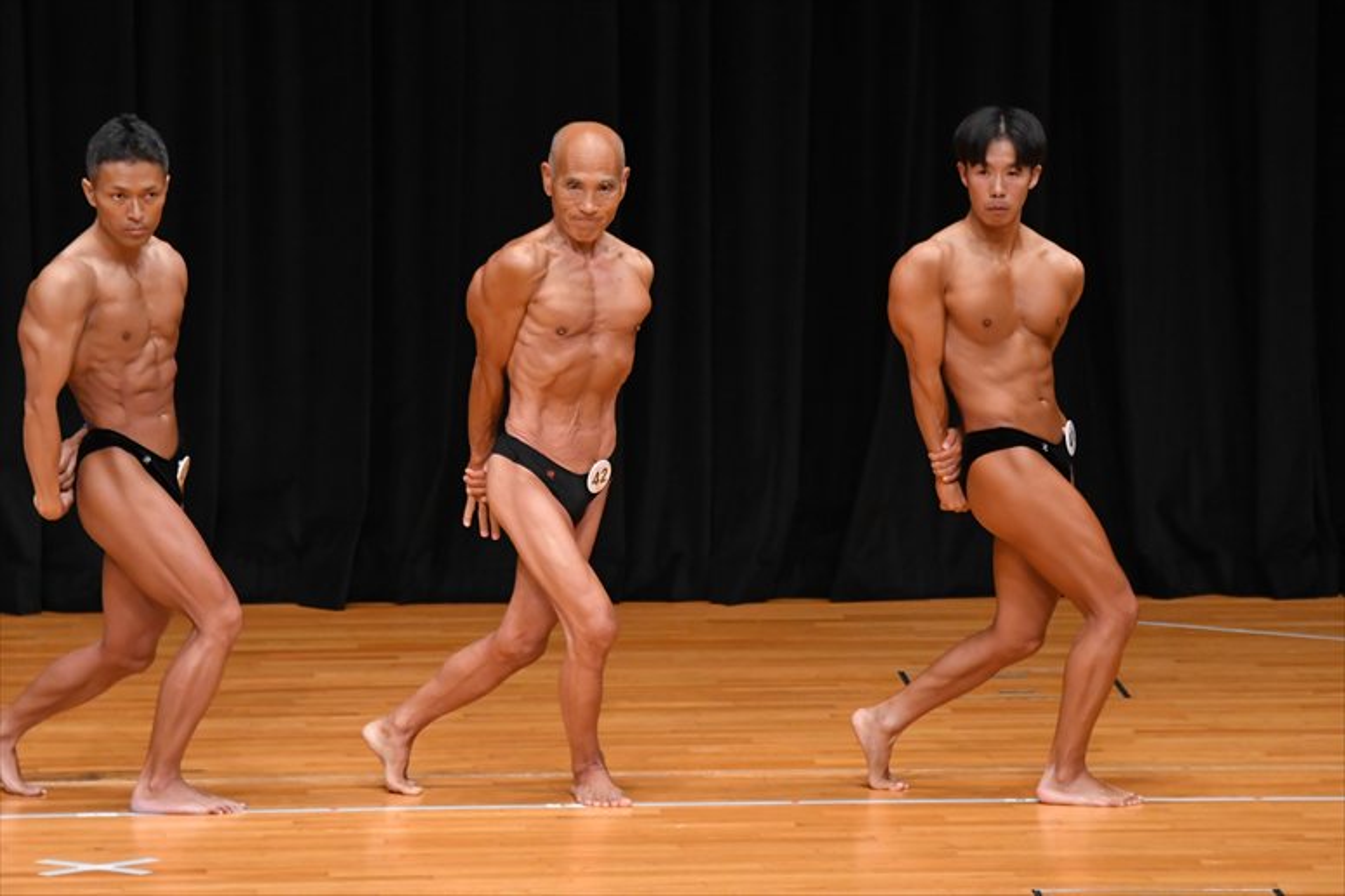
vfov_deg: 4.8
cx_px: 672
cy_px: 448
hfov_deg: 7.2
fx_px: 10643
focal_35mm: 285
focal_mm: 190
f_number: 5.6
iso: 3200
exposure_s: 1/400
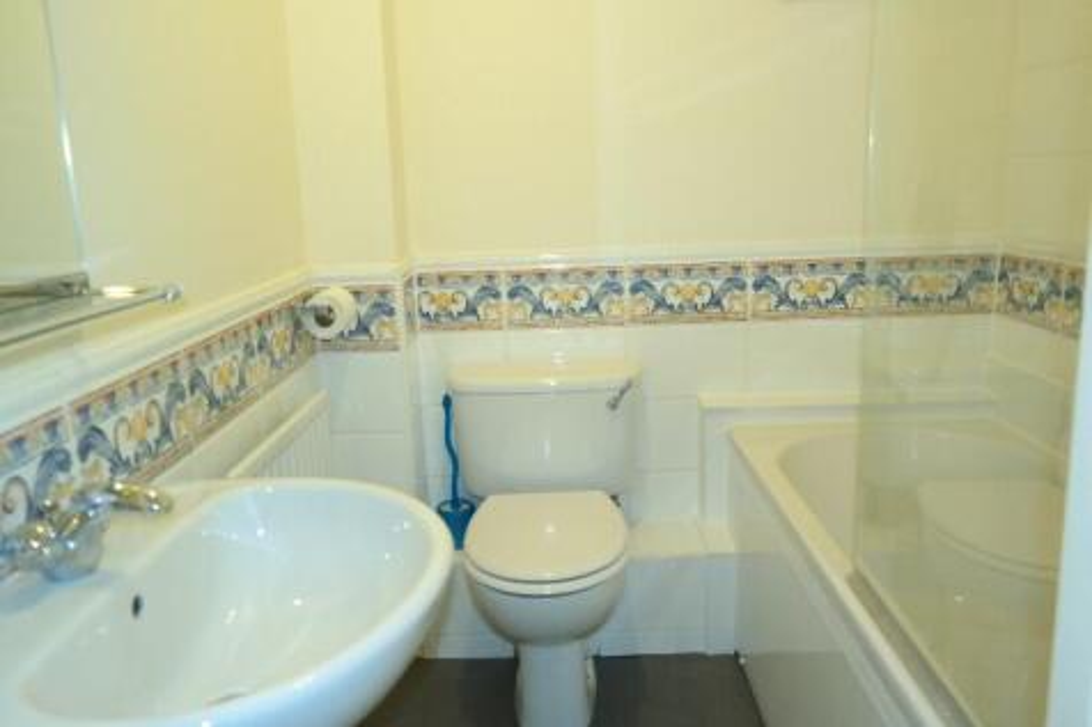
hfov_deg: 67.4
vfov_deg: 47.9
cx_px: 546
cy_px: 364
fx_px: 819
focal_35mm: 27
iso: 800
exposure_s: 1/30
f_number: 3.5
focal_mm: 18
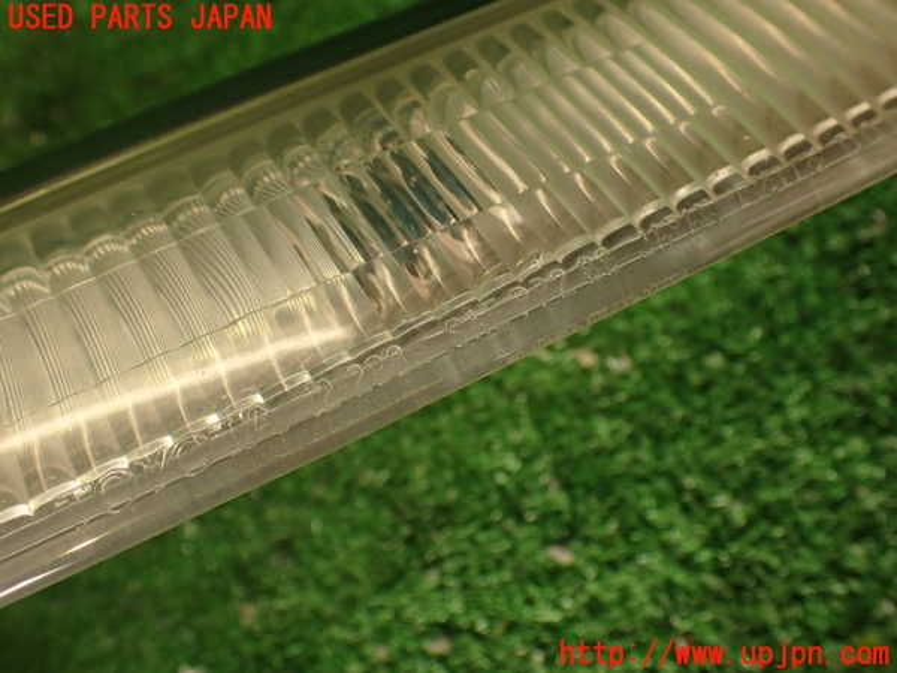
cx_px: 448
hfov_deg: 56.8
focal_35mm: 32
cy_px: 336
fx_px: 829
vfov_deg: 44.2
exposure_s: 1/60
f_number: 2.4
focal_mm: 5.79
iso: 125
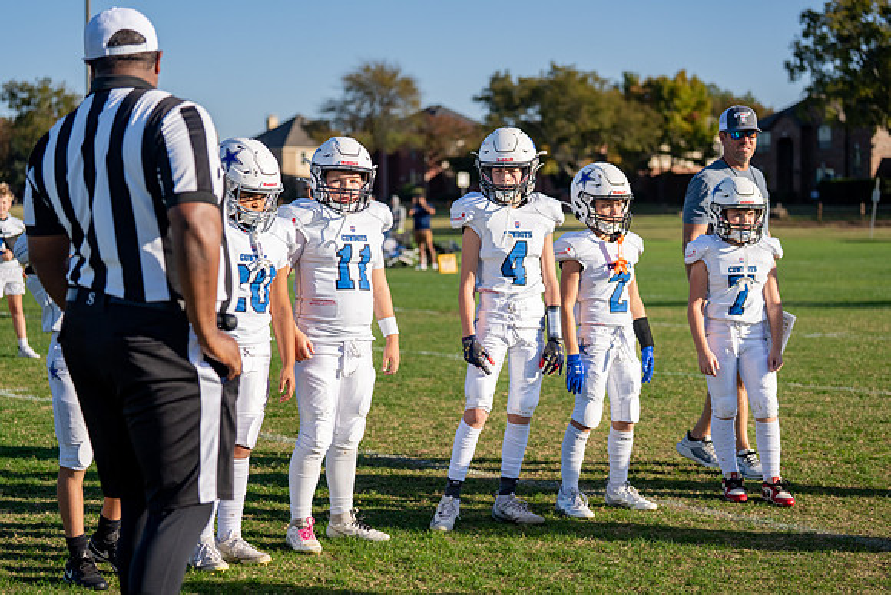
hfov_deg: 27.4
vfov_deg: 18.5
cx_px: 458
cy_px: 308
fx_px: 1828
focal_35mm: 74
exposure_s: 1/5000
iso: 250
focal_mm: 70
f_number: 2.8
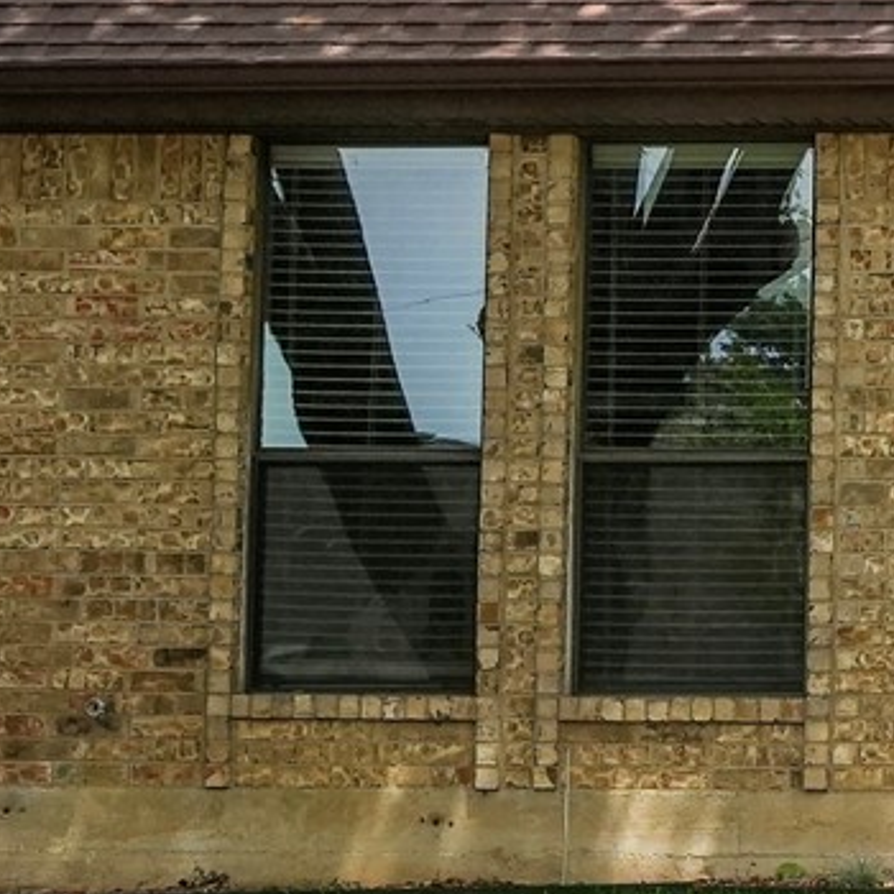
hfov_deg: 8.6
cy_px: 189
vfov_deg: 9.0
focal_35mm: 195
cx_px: 1589
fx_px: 5698
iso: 800
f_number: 8
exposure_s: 1/1250
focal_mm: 37
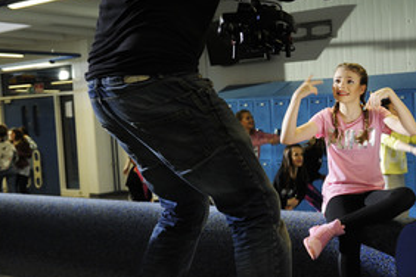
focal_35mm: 56
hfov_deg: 34.7
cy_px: 155
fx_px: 647
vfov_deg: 24.2
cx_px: 322
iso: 1600
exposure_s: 1/125
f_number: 3.5
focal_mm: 35
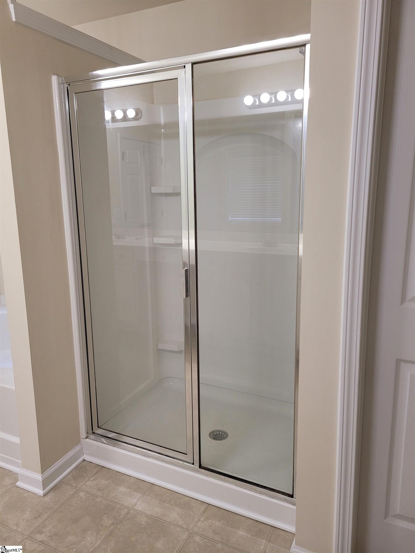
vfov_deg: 67.3
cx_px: 208
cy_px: 276
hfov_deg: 53.1
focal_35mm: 26
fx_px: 416
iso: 250
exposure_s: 1/120
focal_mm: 5.4
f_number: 1.8
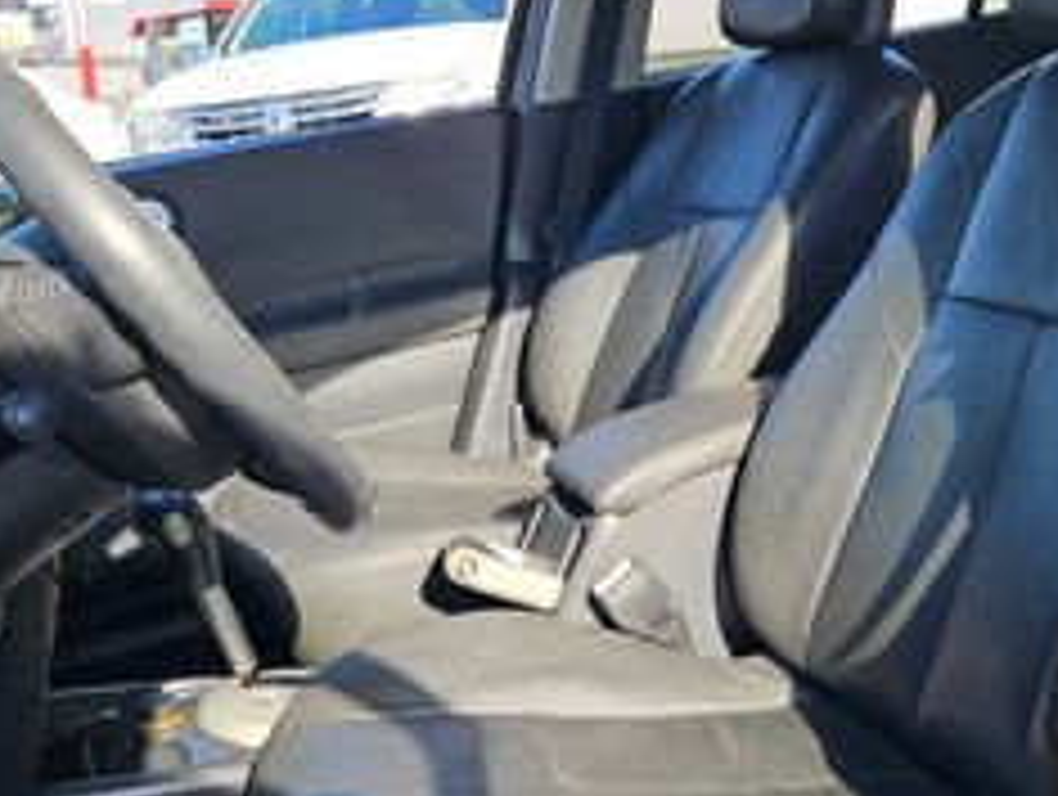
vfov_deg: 31.5
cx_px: 644
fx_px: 1408
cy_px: 481
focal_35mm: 46
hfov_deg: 41.0
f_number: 1.8
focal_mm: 5.4
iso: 32
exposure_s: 1/522
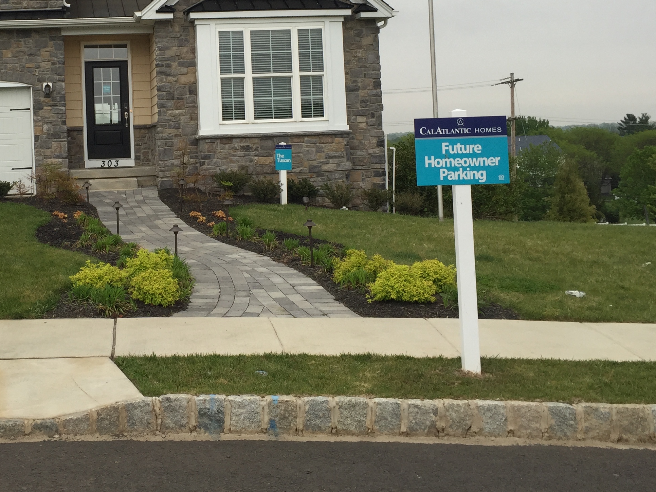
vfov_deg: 29.1
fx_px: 929
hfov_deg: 37.9
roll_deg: +1.3
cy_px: 103
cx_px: 161
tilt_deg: +3.3
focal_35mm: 49
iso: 32
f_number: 2.2
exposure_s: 1/170
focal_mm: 4.15
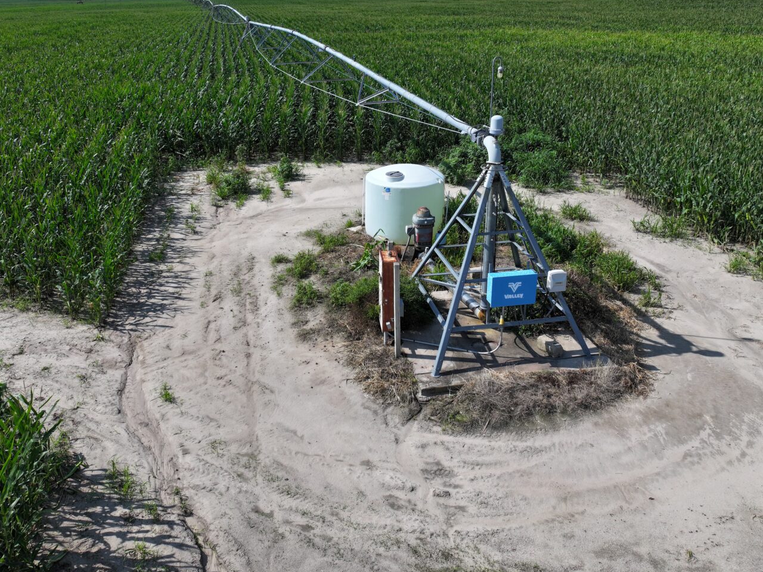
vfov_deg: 46.4
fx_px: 661
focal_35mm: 30
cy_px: 219
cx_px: 362
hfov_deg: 60.0
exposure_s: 1/2000
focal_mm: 12.29
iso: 100
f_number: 2.8
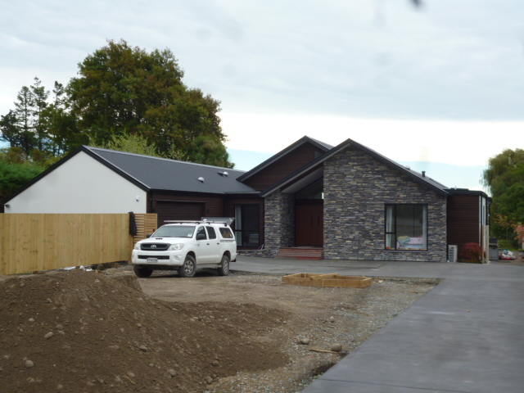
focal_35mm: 48
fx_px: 727
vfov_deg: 30.3
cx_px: 262
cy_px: 196
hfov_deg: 39.7
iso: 100
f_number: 4
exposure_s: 1/200
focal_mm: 8.6
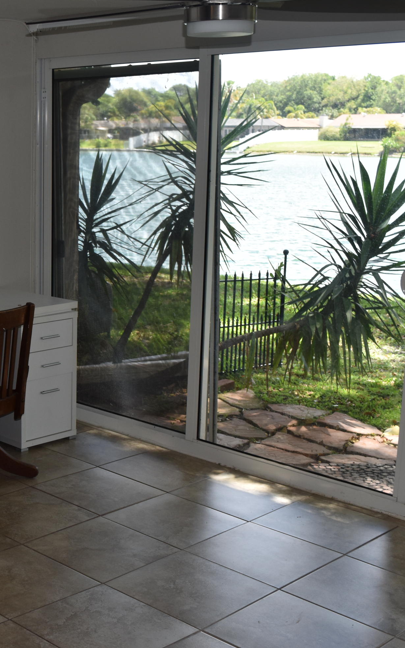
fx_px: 989
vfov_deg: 36.3
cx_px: -17
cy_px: 326
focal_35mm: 56
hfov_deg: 22.1
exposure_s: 1/125
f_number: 5.6
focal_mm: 24
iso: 250
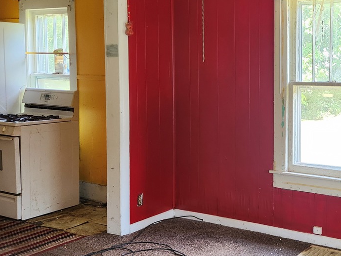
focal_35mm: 48
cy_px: 130
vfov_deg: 30.3
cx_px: 306
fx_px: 473
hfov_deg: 37.1
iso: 200
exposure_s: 1/120
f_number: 1.8
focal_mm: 5.4
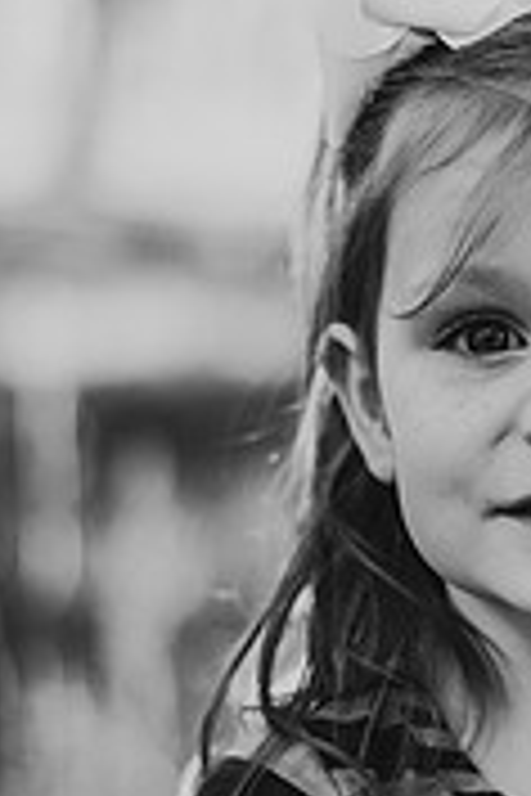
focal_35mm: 127
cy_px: 612
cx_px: 594
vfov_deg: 16.0
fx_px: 2810
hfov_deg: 10.7
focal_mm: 50
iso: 200
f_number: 2
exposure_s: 1/1250
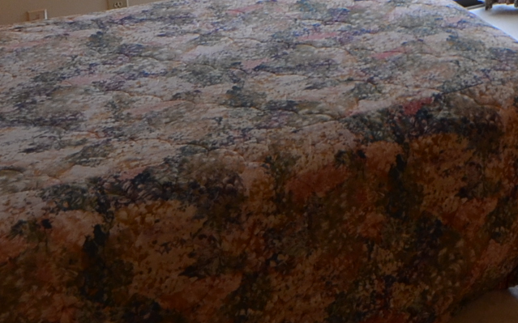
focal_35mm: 53
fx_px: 747
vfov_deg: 20.4
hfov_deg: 34.6
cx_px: 524
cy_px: -179
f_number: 4.5
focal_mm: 9
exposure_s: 1/60
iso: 500
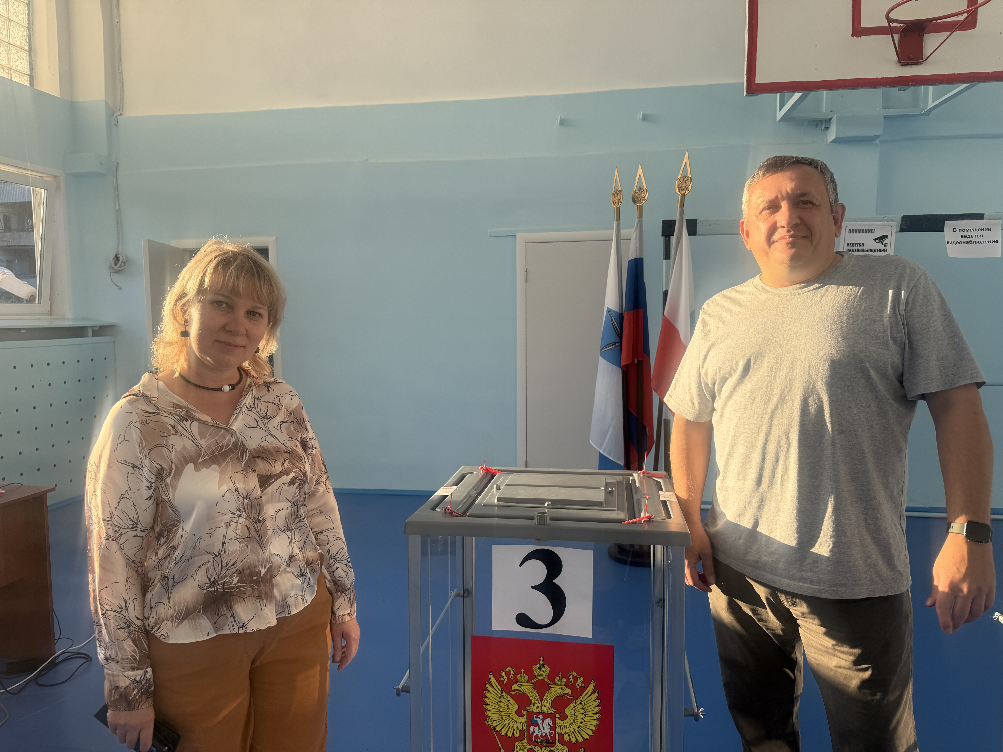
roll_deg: +0.0
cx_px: 502
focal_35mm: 24
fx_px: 695
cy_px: 376
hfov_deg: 71.6
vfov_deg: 56.8
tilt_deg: -5.0
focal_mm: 6.76
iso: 80
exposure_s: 1/780
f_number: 1.78
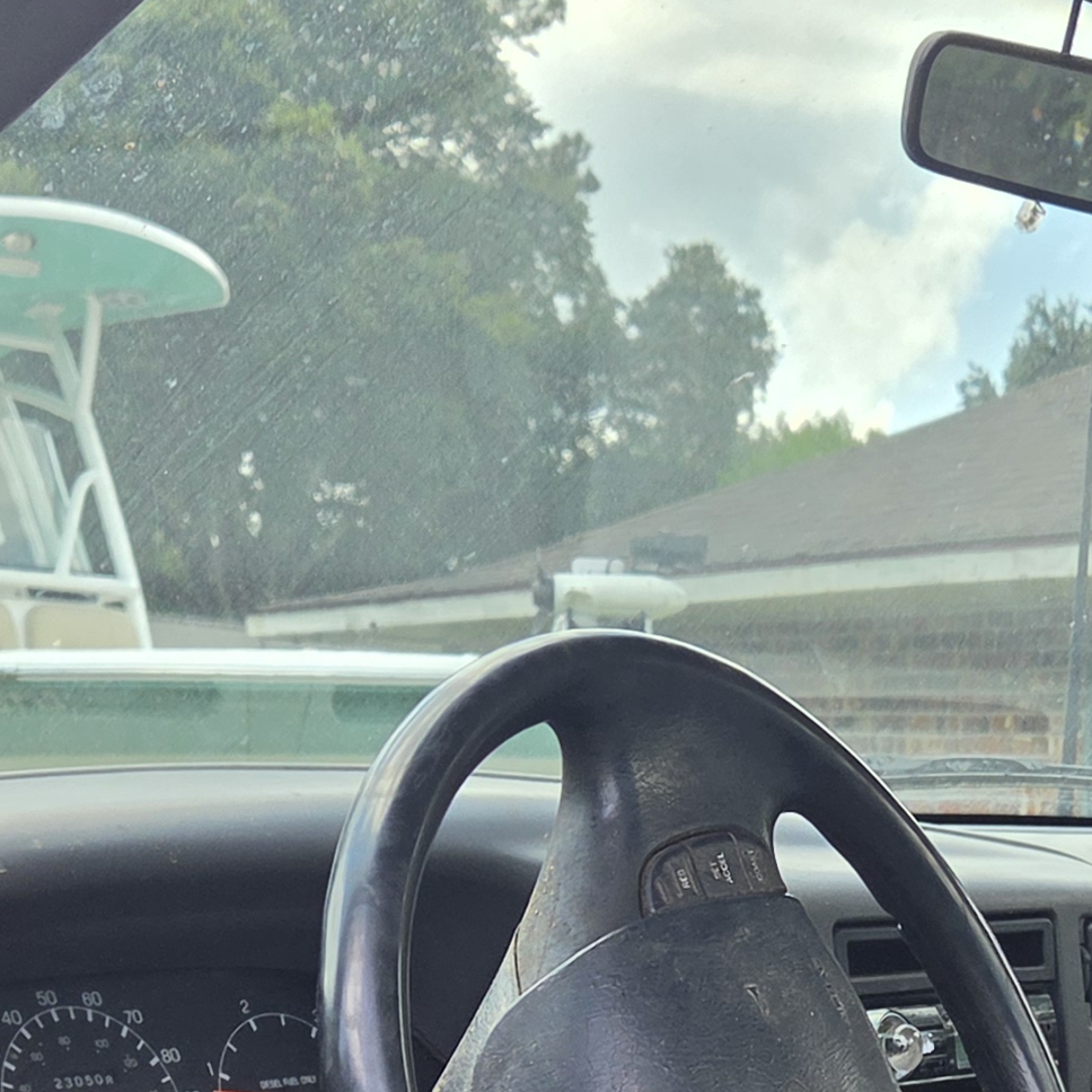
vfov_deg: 19.2
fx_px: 2998
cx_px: 954
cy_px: 1379
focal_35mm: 84
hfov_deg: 20.3
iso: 80
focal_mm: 5.4
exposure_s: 1/1350
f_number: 1.8
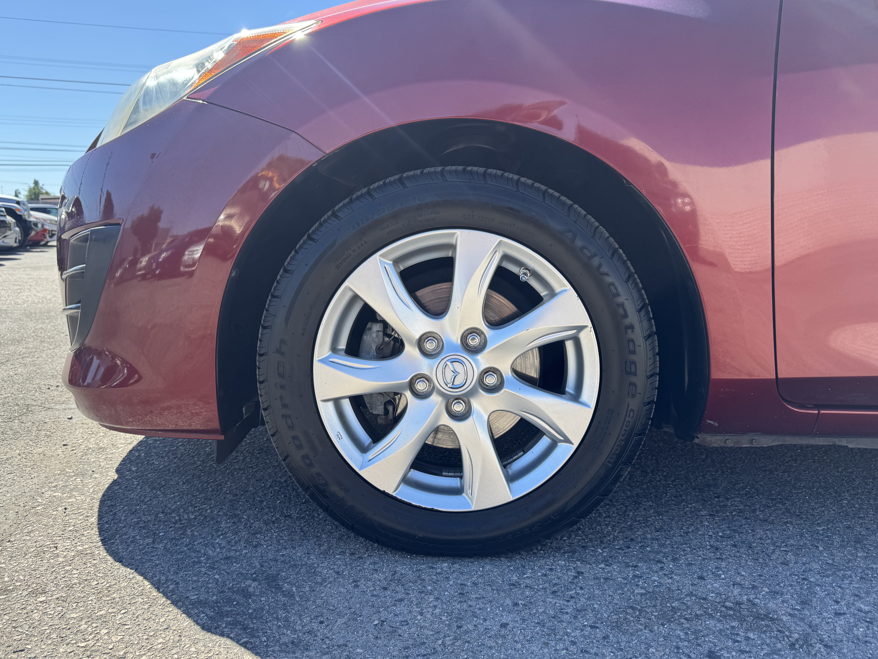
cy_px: 343
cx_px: 435
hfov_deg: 65.3
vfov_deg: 51.3
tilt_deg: -8.4
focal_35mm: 27
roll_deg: -1.5
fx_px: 685
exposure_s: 1/1151
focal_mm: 6.76
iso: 80
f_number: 1.78
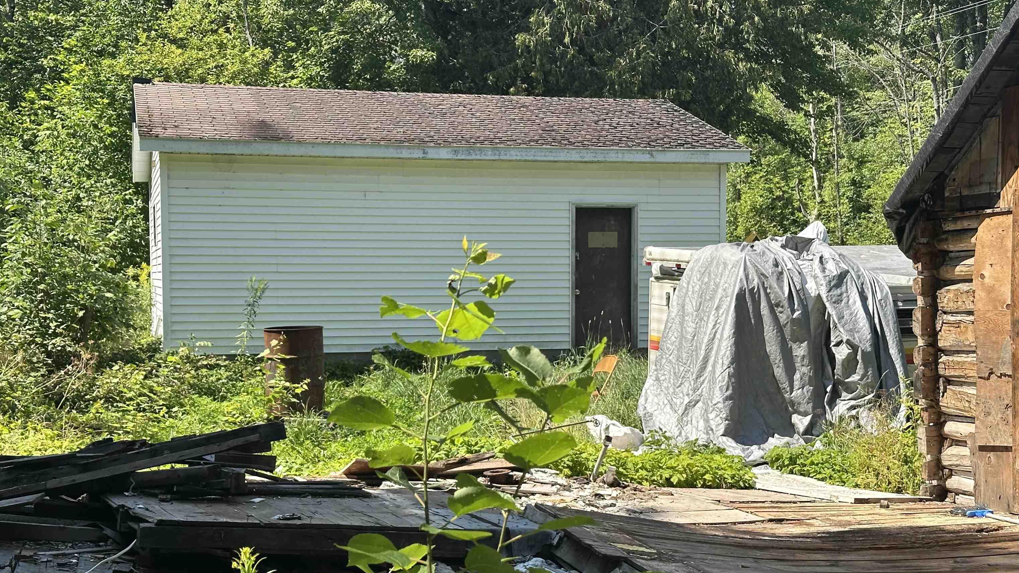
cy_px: 350
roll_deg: -0.5
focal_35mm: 53
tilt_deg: -1.8
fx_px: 1432
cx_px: 505
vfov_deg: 22.6
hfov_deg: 39.2
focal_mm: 6.86
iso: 64
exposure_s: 1/1880
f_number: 1.78
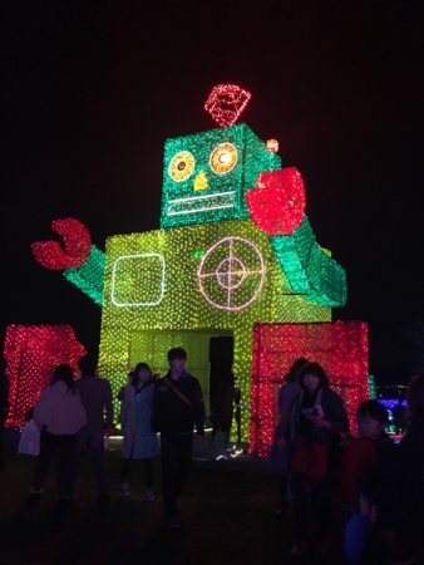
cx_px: 212
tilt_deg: +10.1
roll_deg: -1.5
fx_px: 473
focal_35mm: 29
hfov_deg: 48.3
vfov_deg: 61.6
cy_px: 282
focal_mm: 4.15
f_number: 2.2
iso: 250
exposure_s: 1/24
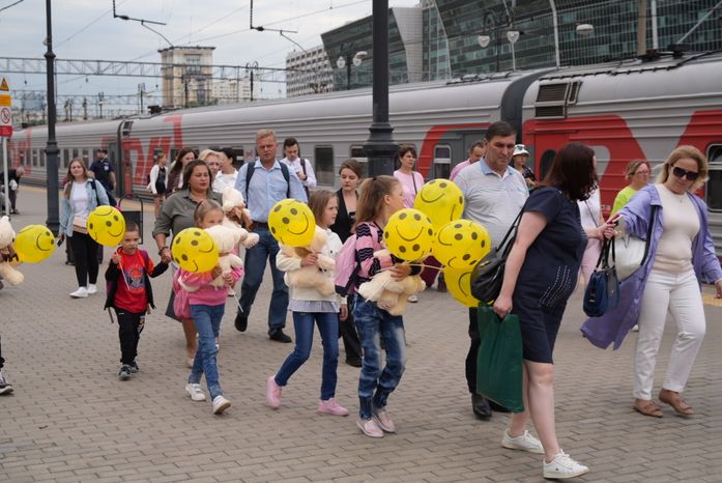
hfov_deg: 36.2
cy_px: 242
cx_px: 361
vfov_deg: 24.7
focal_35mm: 55
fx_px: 1104
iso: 100
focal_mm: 55
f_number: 5.6
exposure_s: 1/200
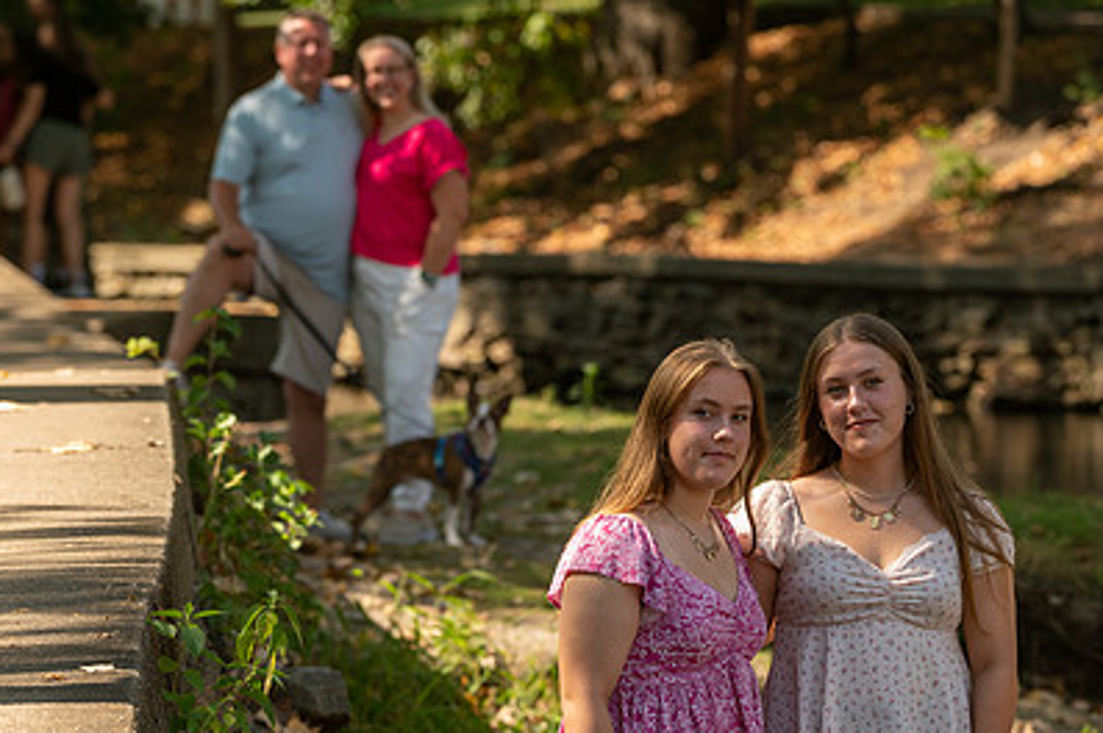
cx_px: 710
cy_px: 502
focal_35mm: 315
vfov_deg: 4.4
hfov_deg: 6.5
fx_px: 9643
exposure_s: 1/250
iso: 250
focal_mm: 175
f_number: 5
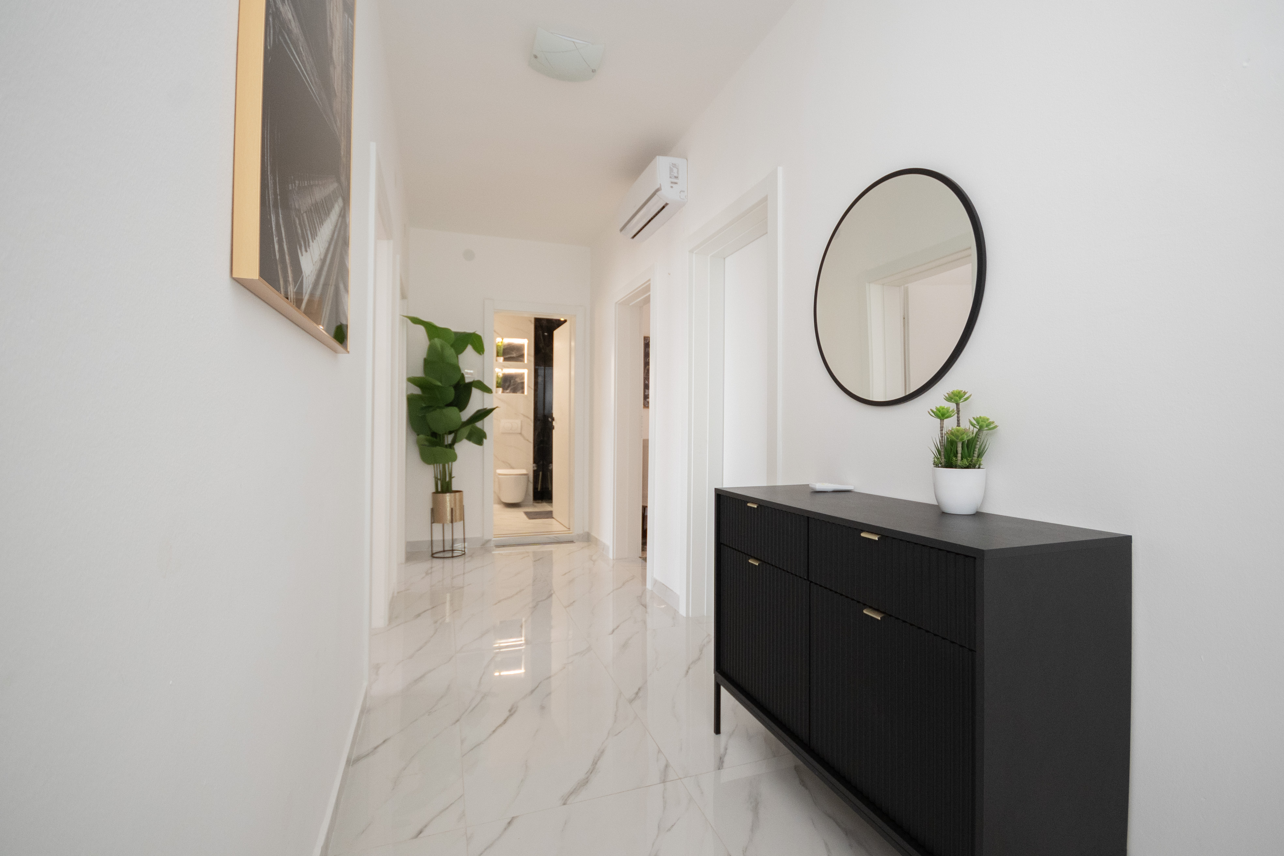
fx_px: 535
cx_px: 642
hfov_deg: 100.4
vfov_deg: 77.3
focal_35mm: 15
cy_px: 428
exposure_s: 1/60
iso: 1000
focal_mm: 10
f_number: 4
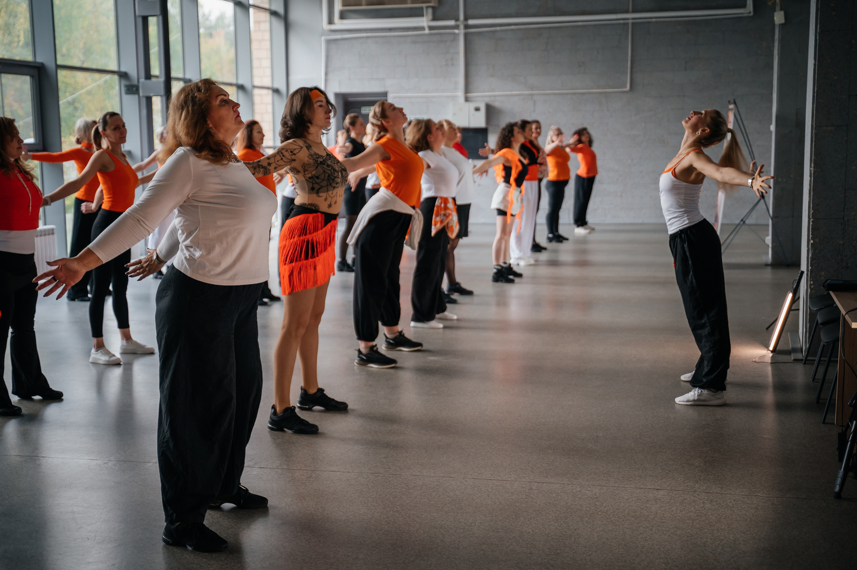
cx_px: 416
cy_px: 293
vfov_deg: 26.2
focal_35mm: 51
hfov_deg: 38.6
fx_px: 1224
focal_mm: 50
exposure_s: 1/125
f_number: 2.8
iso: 640
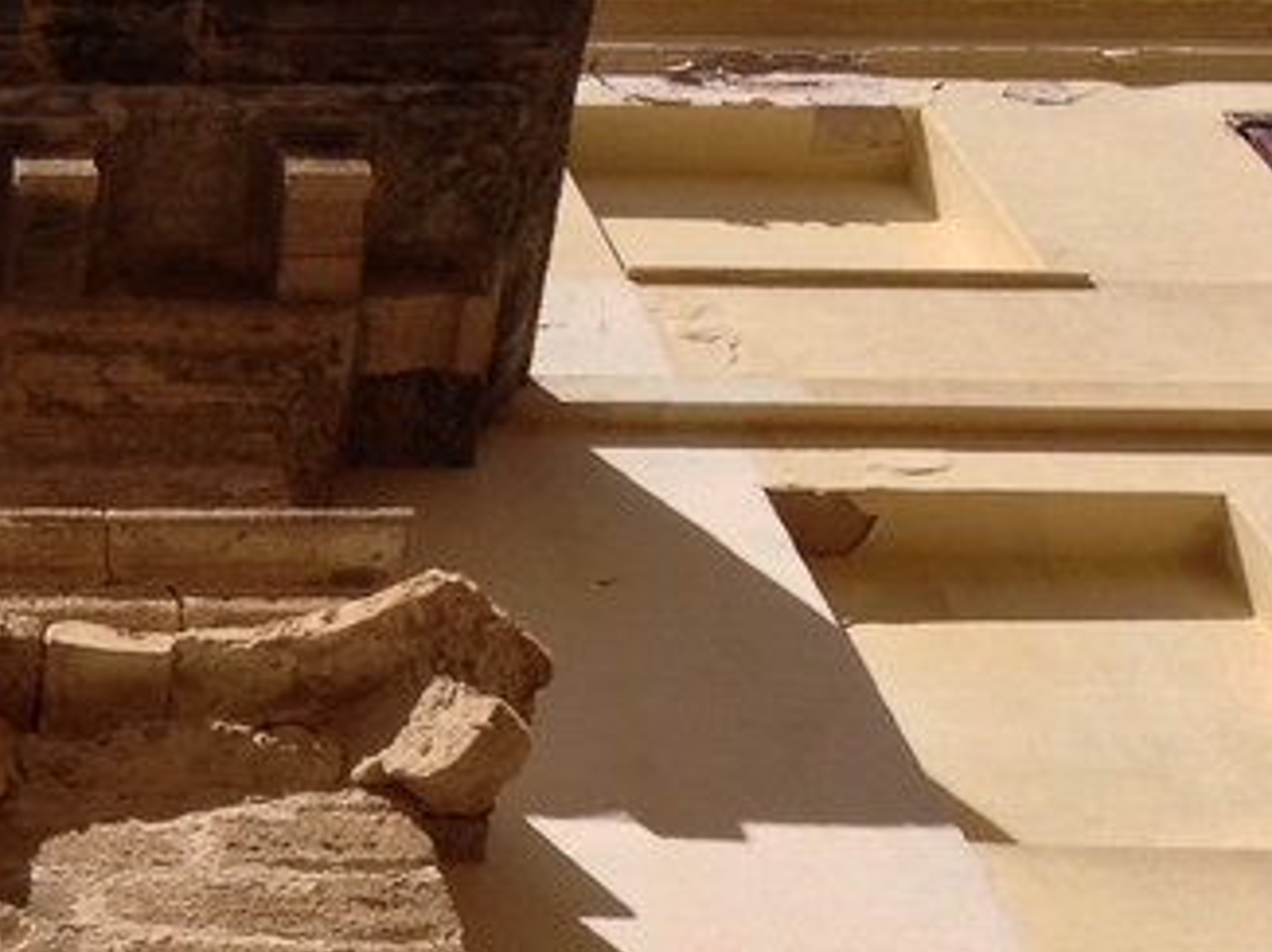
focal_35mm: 129
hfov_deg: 14.3
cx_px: -663
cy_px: 1053
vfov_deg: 11.3
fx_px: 4737
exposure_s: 1/1783
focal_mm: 4.28
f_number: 2.4
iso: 50
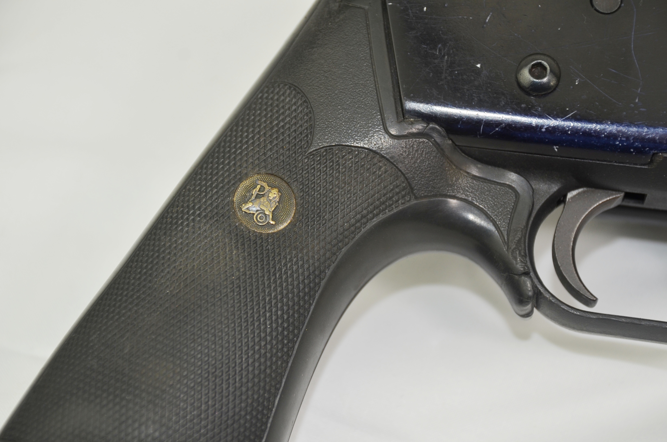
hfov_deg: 17.1
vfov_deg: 11.4
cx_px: 334
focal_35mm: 120
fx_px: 2219
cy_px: 221
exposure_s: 1/200
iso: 200
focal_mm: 80
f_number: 5.6
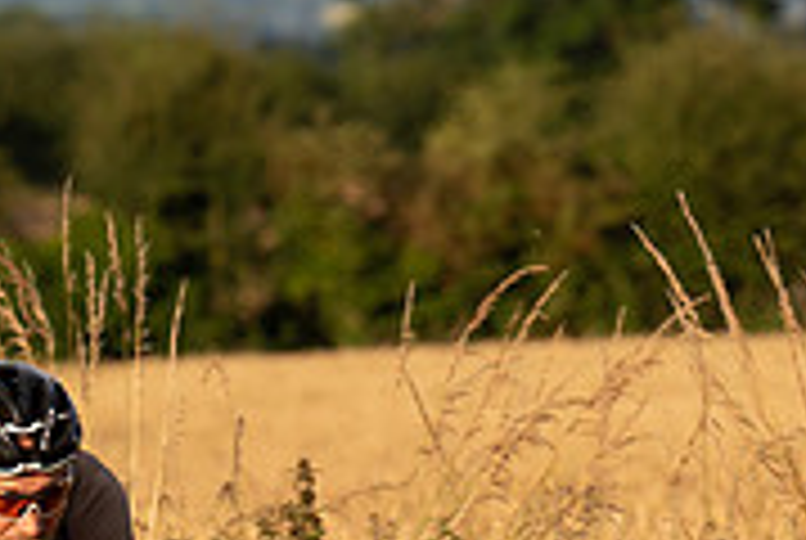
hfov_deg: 2.5
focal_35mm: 812
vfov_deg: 1.7
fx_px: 18210
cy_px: 117
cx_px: -388
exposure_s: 1/800
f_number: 4.5
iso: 160
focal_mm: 146
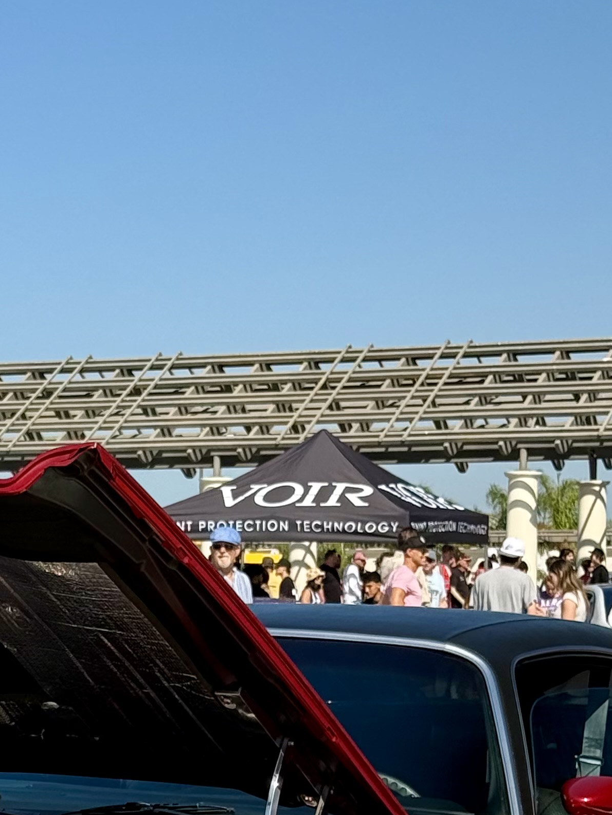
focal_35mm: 122
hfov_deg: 12.1
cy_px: 838
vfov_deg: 15.8
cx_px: 78
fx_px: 2875
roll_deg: -0.7
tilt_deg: -3.8
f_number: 1.78
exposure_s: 1/1795
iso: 80
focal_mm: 6.76
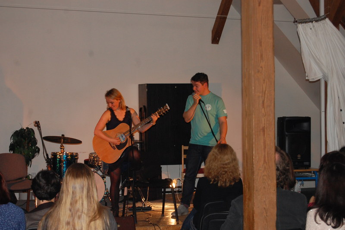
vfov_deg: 16.5
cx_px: 172
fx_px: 790
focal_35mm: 82
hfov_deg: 24.6
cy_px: 115
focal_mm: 55
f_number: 5.6
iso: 800
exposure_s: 1/60
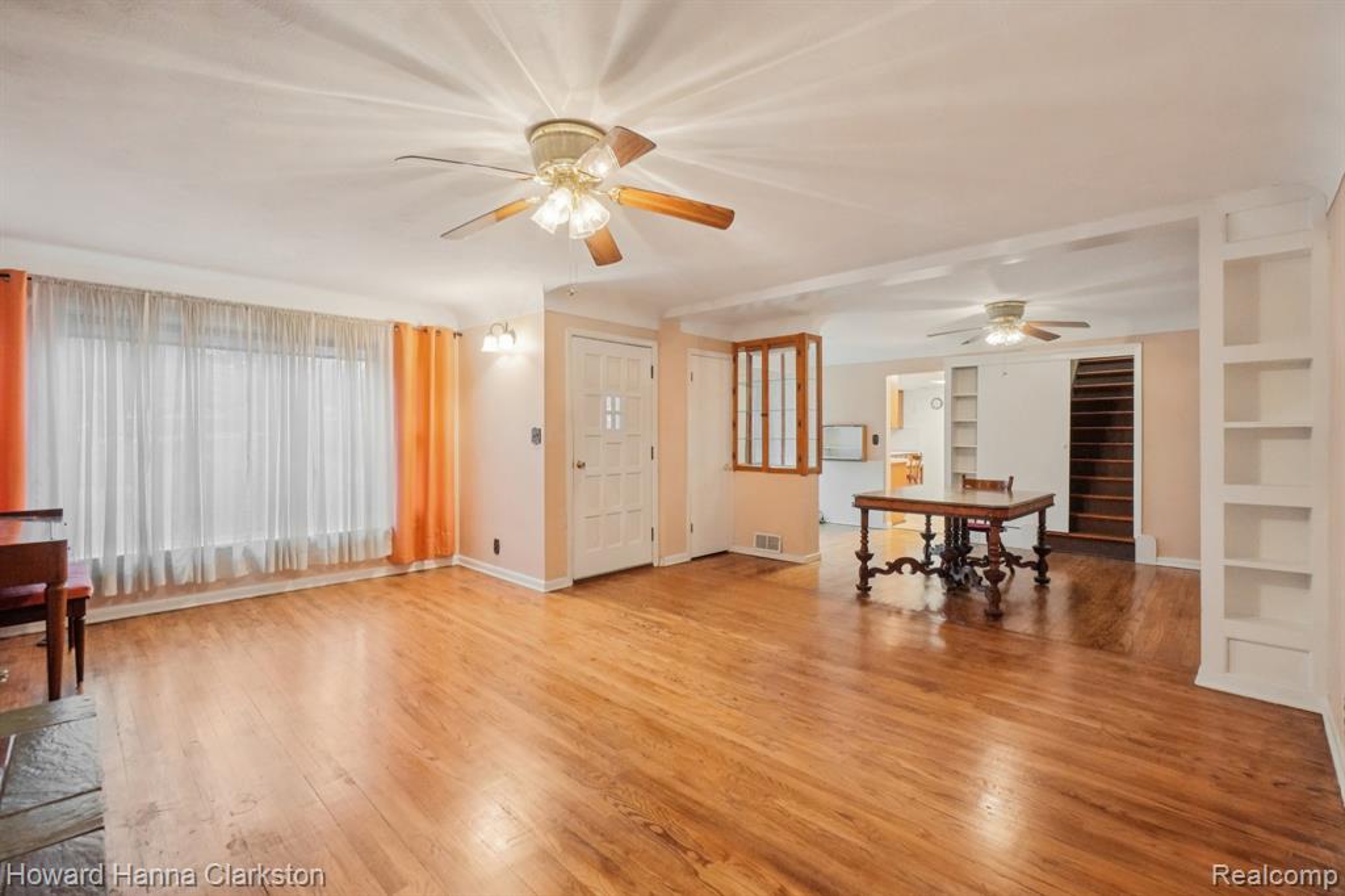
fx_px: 560
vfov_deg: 77.3
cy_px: 448
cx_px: 672
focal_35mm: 15
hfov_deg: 100.4
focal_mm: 10
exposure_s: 1/30
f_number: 8
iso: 3200
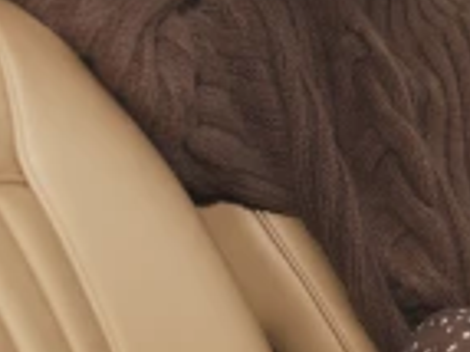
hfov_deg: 18.0
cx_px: 531
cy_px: 105
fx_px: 1424
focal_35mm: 105
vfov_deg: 14.0
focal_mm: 55
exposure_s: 1/800
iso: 800
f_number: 4
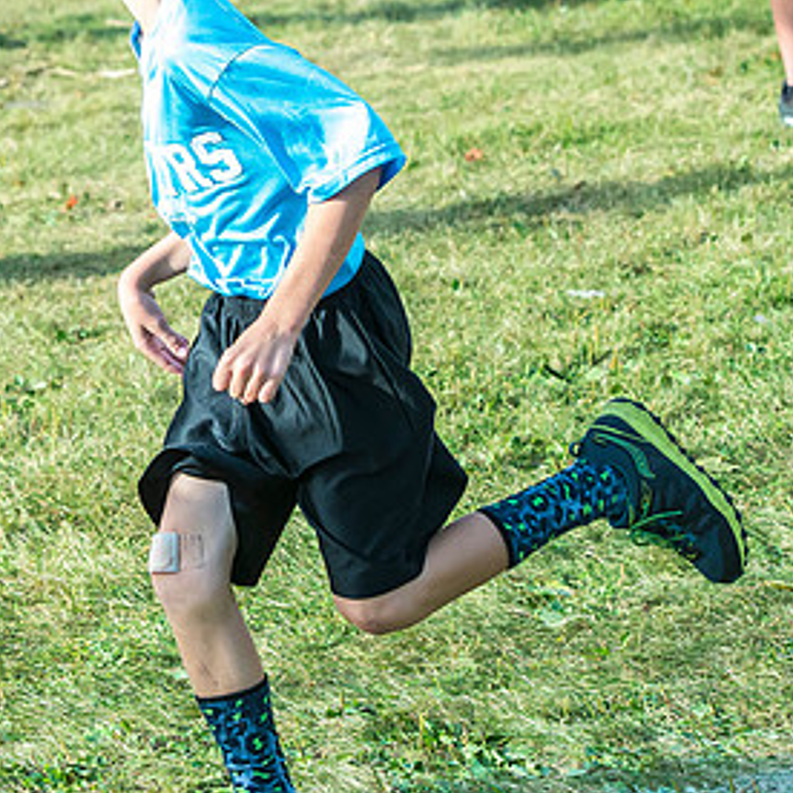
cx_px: 11
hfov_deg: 9.4
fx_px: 4795
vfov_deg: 9.4
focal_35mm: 185
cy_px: 186
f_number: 6.3
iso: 2000
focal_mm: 86
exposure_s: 1/3200
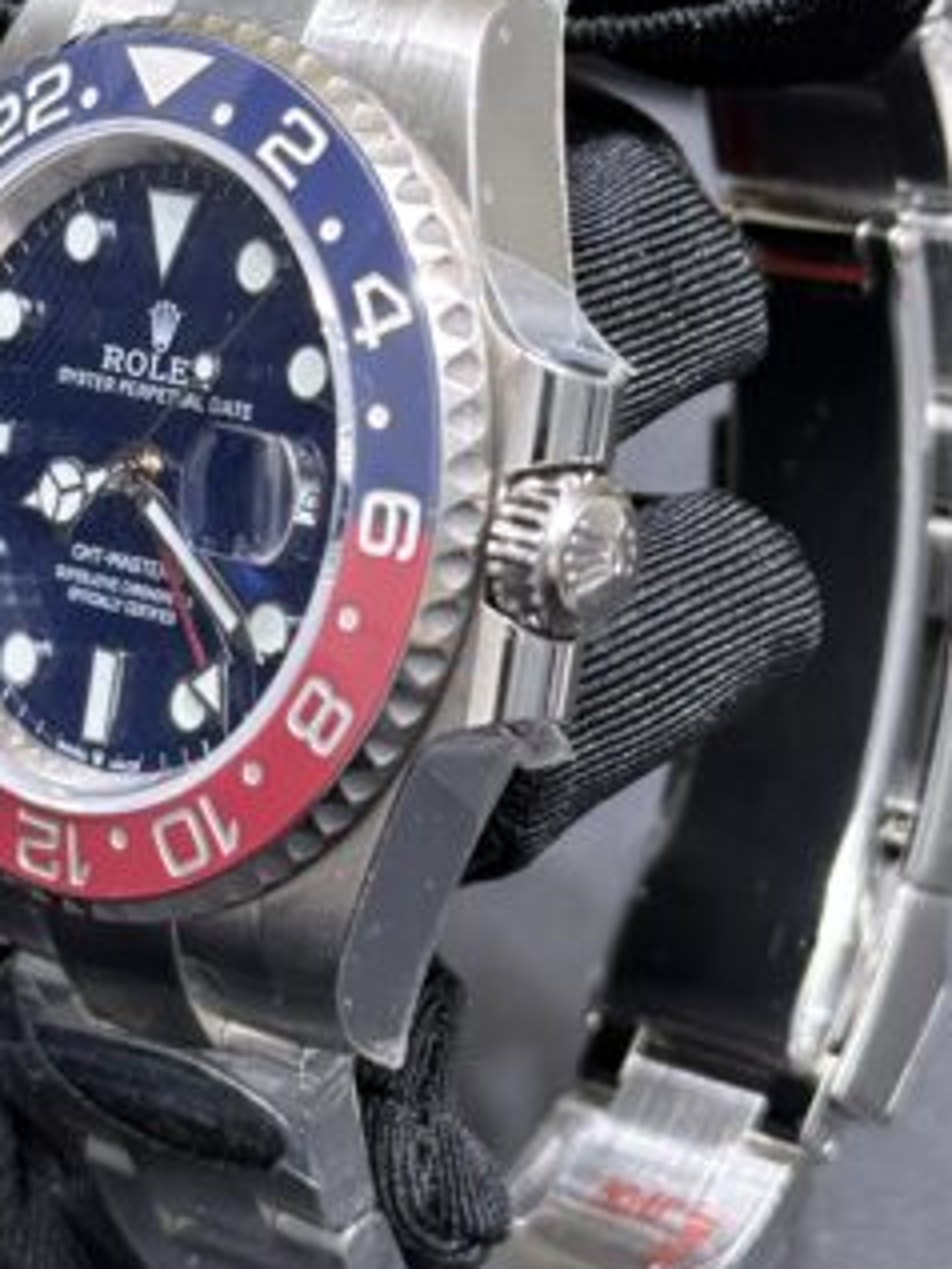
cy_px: 492
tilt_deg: -50.9
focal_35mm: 121
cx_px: 336
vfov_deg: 16.3
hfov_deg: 12.2
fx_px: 4434
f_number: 1.78
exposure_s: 1/50
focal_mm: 6.76
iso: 160
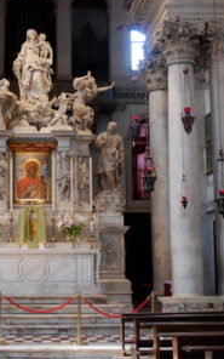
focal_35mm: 62
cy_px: 196
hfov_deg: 20.5
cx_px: 22
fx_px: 606
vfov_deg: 32.9
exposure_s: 1/50
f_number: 3.8
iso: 800
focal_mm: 24
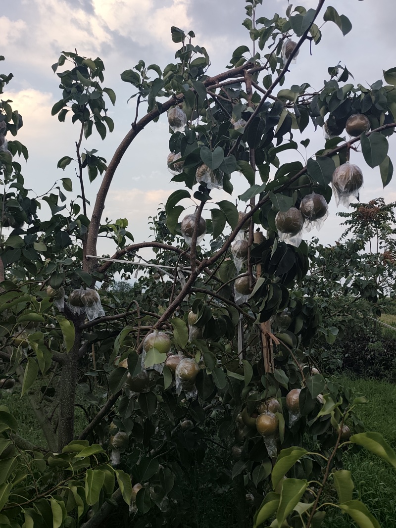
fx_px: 442
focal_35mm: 29
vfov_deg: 61.7
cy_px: 264
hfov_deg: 48.2
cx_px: 198
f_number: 1.6
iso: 50
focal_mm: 5.84
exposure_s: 1/370
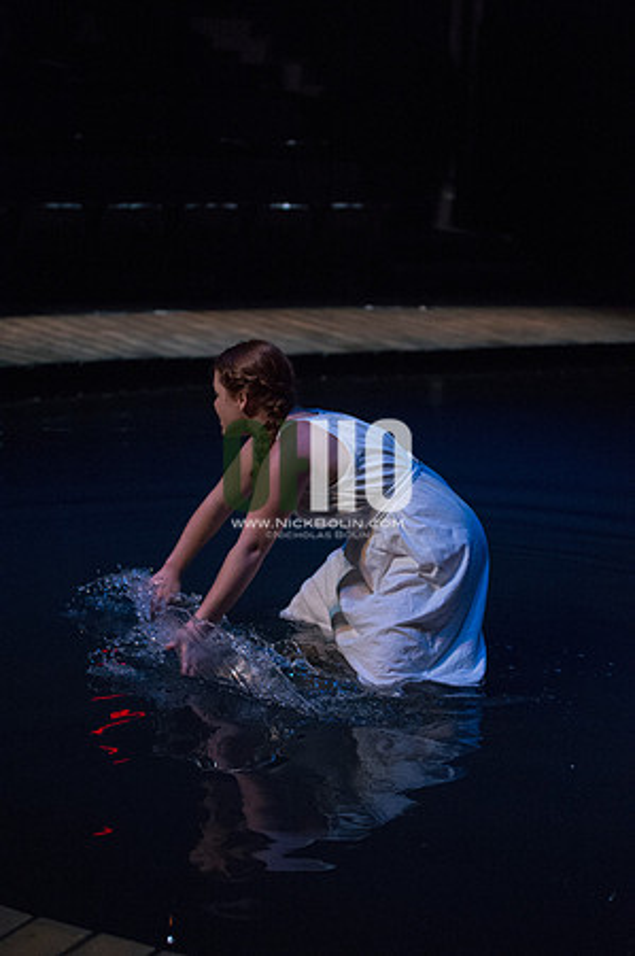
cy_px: 478
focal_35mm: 70
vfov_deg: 28.9
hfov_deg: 19.4
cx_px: 318
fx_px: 1856
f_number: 2.8
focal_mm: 70
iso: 12800
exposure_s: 1/500
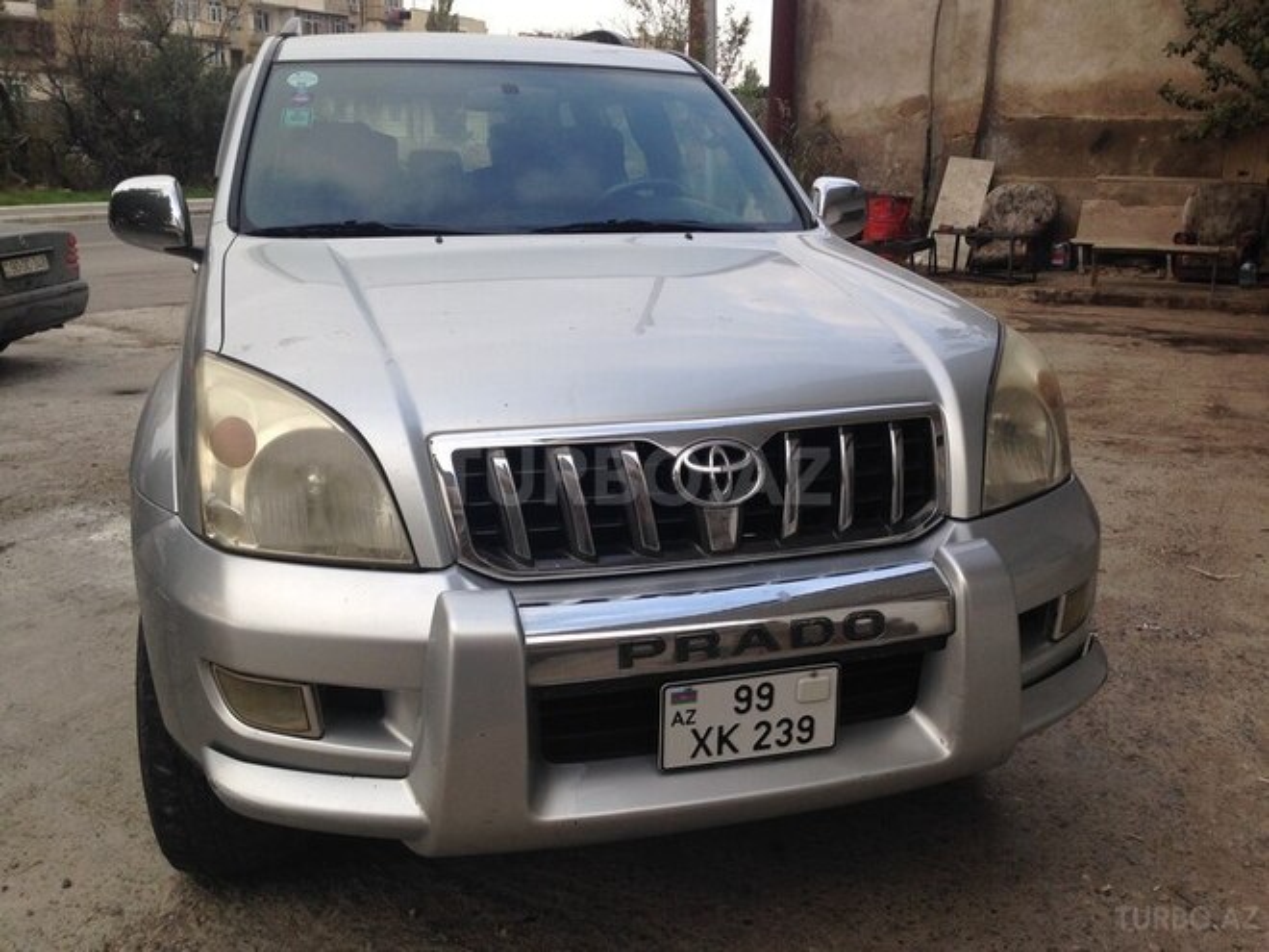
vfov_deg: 42.9
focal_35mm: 33
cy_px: 476
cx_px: 634
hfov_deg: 55.4
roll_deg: -0.8
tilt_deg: -13.0
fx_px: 1210
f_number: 2.4
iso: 50
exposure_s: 1/352
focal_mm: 4.12
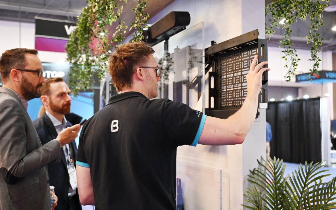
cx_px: 153
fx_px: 363
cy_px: 109
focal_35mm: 40
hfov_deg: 49.7
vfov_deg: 32.3
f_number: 3.2
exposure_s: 1/125
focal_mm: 33.5
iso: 1250
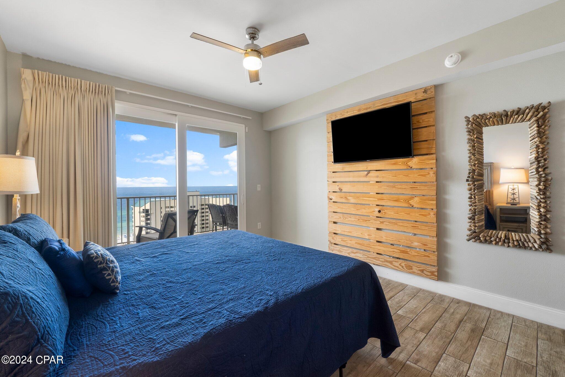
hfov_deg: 100.4
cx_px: 282
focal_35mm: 15
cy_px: 188
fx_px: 235
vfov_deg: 77.3
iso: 400
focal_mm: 10
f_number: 9
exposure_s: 1/10
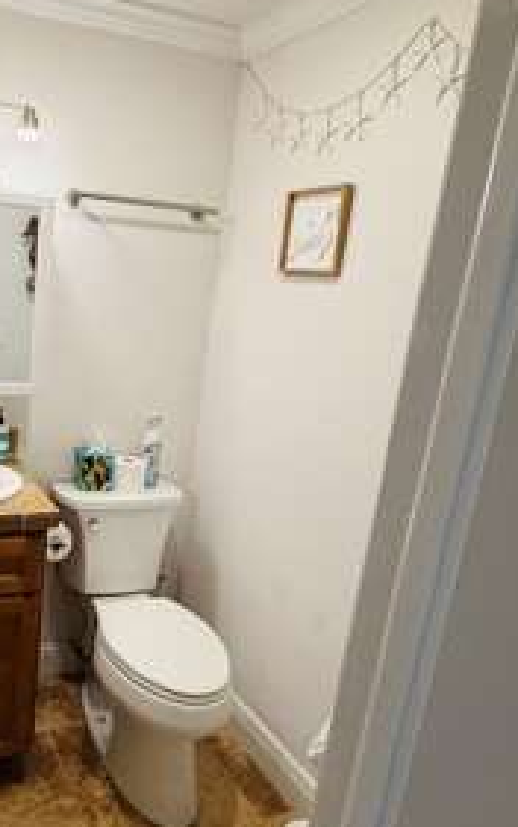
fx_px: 609
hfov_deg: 42.5
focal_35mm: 27
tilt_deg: -13.8
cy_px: 424
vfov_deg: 68.3
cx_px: 59
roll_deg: -4.0
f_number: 2.2
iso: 160
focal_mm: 2.22
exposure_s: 1/120
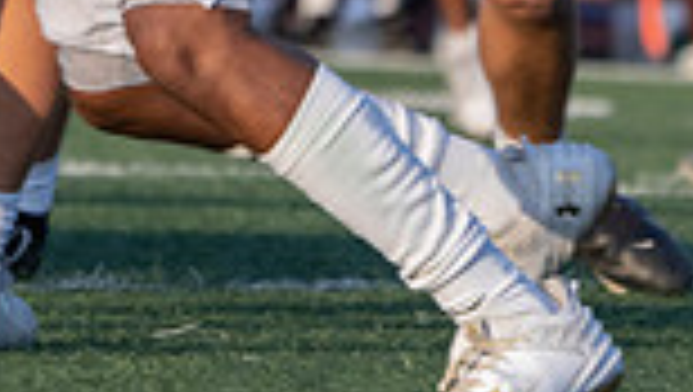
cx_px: -187
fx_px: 25569
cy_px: -562
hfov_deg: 1.6
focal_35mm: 1390
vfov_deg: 0.9
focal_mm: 282
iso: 800
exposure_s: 1/1250
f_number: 7.1
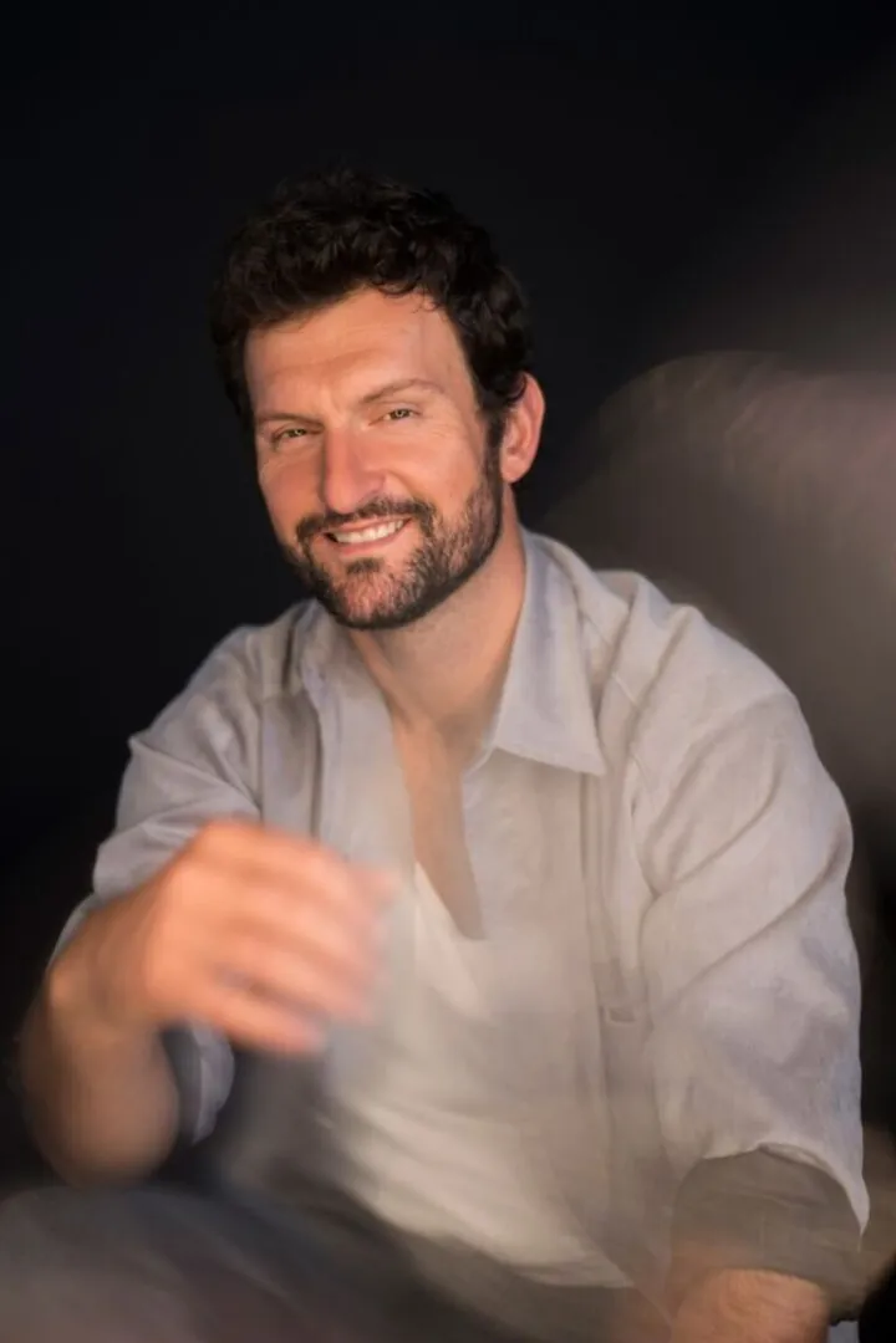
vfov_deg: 39.6
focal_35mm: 50
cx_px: 448
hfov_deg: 27.0
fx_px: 1867
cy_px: 672
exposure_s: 1/60
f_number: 1.8
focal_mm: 50
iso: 100
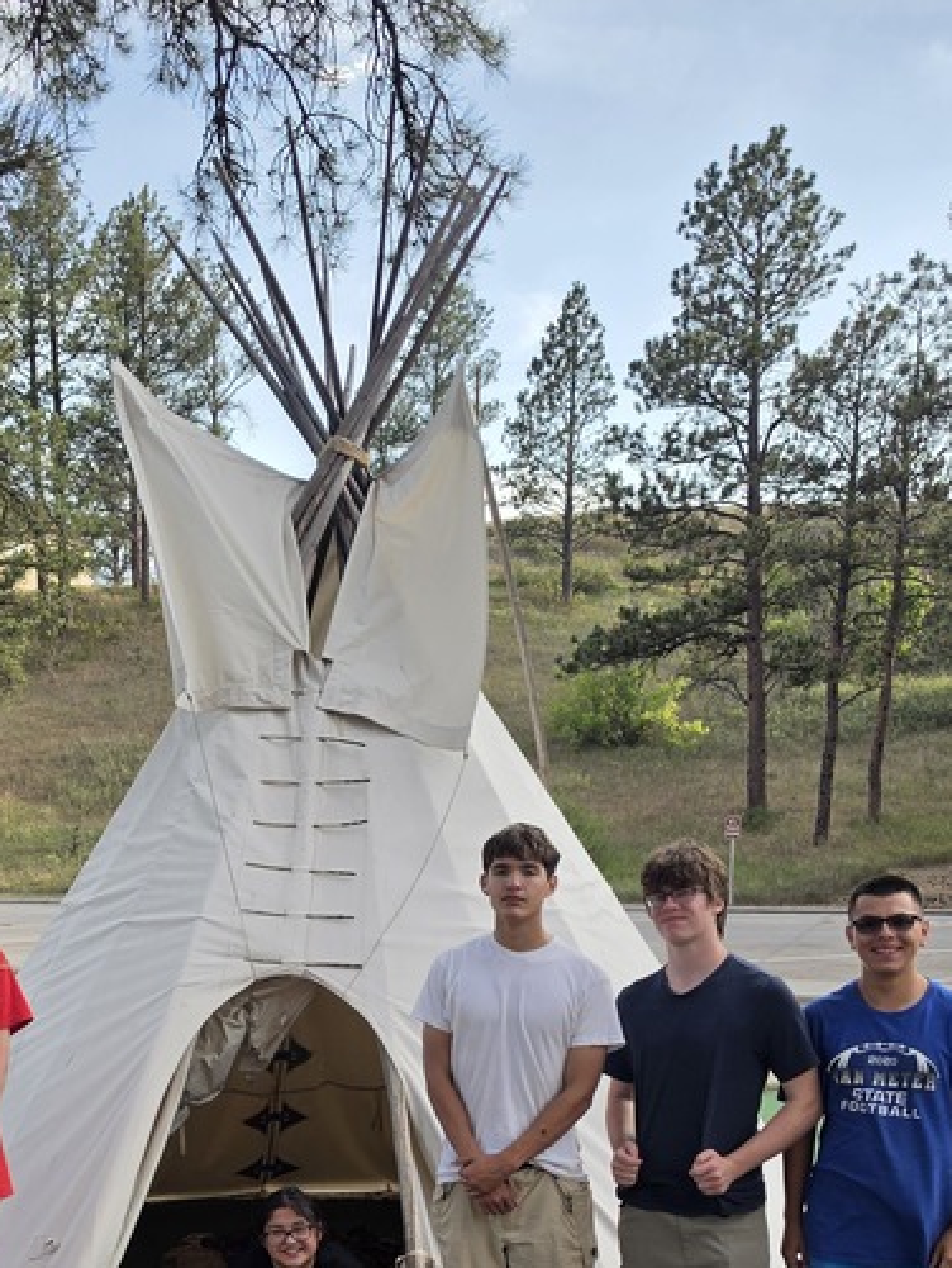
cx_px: 268
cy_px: 969
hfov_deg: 30.5
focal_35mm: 47
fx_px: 1723
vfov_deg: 39.2
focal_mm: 6.5
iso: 64
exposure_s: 1/2463
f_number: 1.4
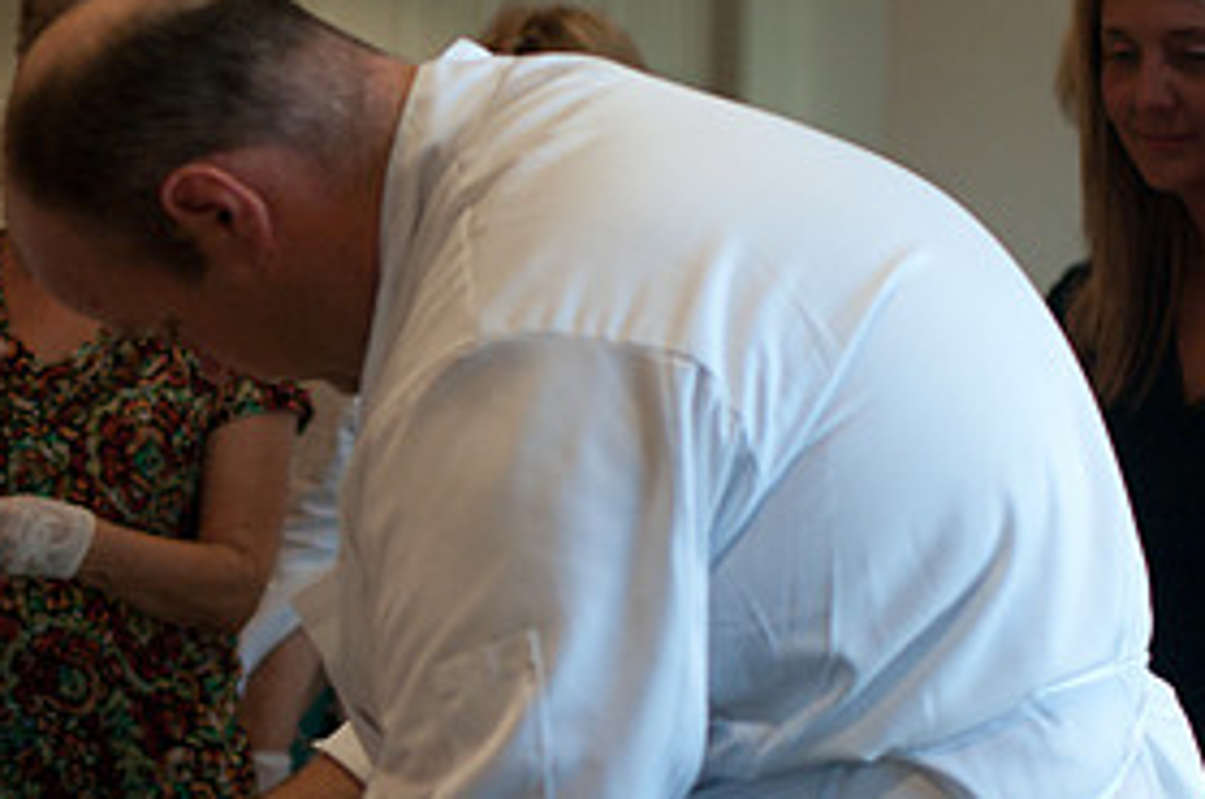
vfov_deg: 8.7
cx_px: 17
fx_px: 5213
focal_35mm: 156
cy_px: 689
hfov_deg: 13.0
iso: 800
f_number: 2.8
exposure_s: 1/180
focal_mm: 50
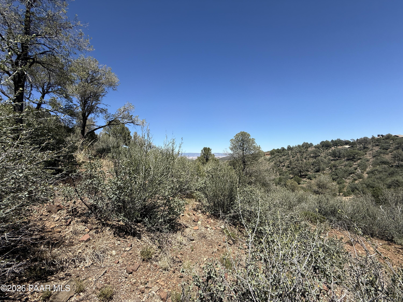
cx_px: 202
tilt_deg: +1.7
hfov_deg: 102.1
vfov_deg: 85.7
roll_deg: +1.6
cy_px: 151
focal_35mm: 14
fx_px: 163
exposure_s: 1/1848
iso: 50
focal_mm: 2.22
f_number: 2.2
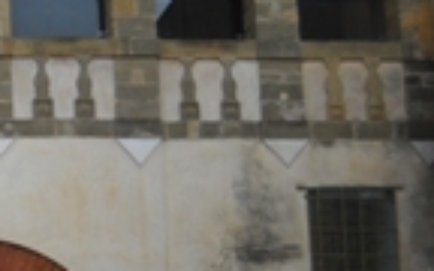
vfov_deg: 9.6
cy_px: 316
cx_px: -232
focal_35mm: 135
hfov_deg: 14.4
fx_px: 1597
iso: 64
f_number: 3.1
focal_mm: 6.72
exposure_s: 1/84
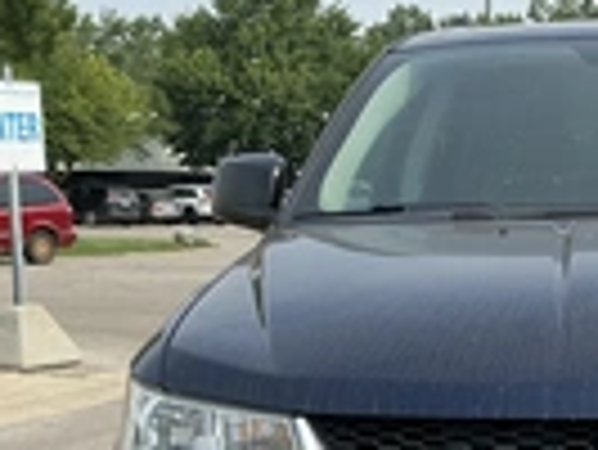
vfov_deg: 17.2
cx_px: 598
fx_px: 1452
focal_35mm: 84
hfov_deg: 22.4
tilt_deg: -7.4
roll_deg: +0.0
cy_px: 446
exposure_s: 1/912
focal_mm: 3
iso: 25
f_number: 1.8
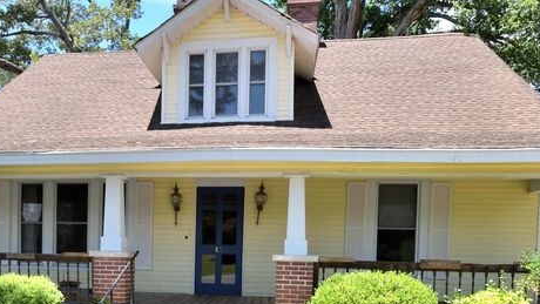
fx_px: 501
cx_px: 174
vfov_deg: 32.0
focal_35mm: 35
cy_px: 278
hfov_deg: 55.3
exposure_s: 1/250
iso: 250
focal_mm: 10
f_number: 8
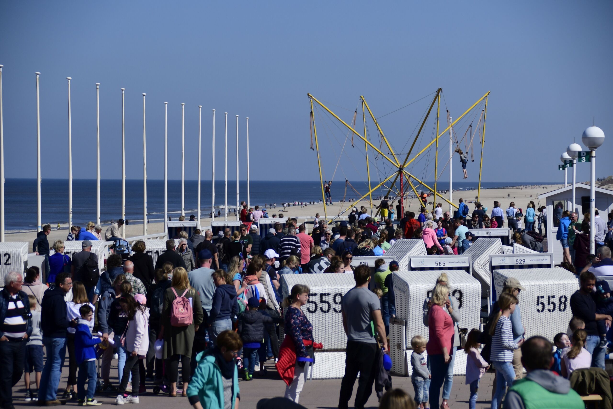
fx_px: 2605
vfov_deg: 9.0
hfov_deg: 13.4
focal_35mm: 153
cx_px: 306
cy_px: 204
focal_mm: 102
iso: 400
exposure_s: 1/5000
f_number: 5.6
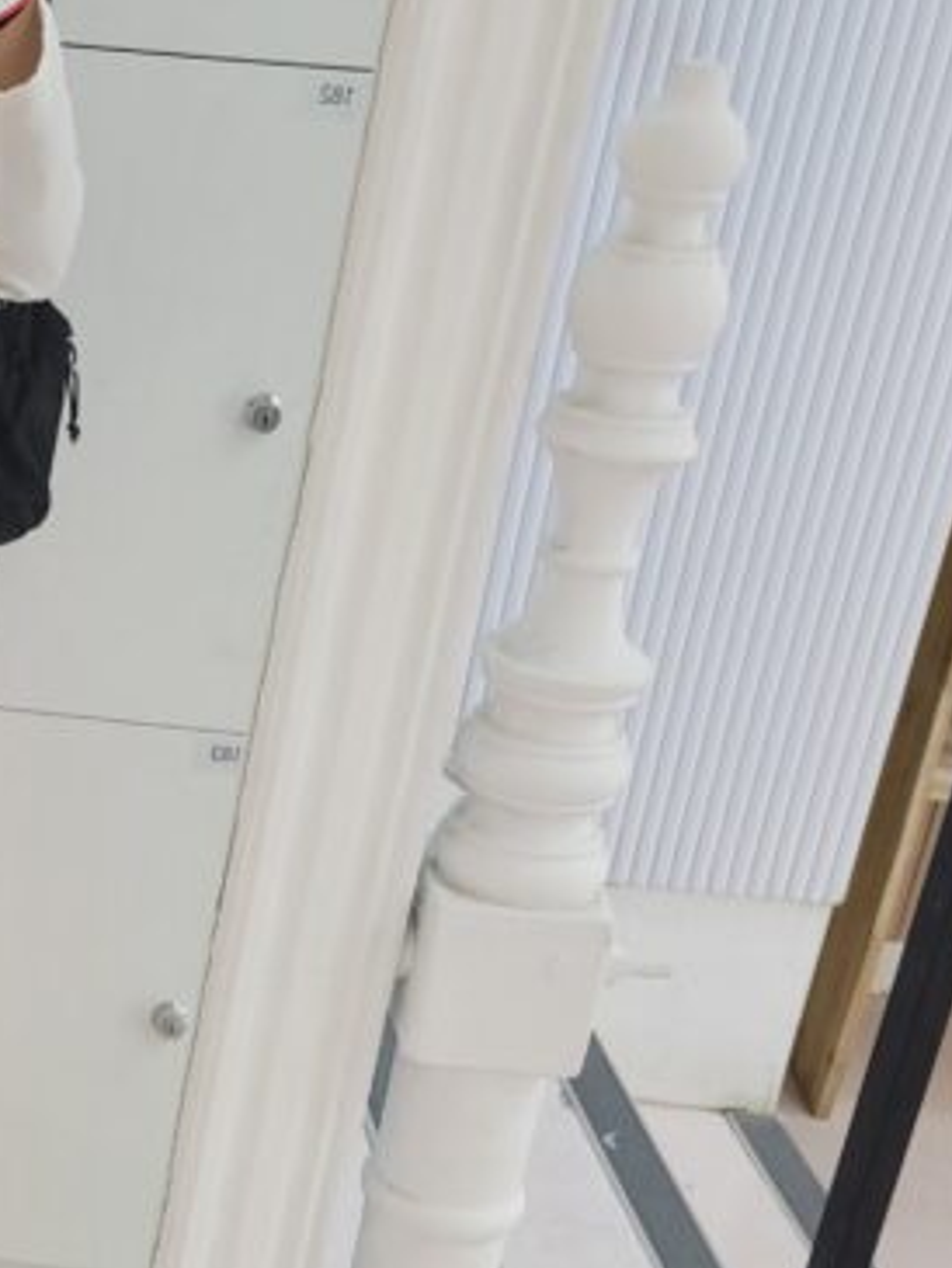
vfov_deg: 26.4
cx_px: -191
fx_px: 2675
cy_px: 934
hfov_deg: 19.1
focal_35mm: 73
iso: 64
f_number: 1.8
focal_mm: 5.4
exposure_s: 1/120
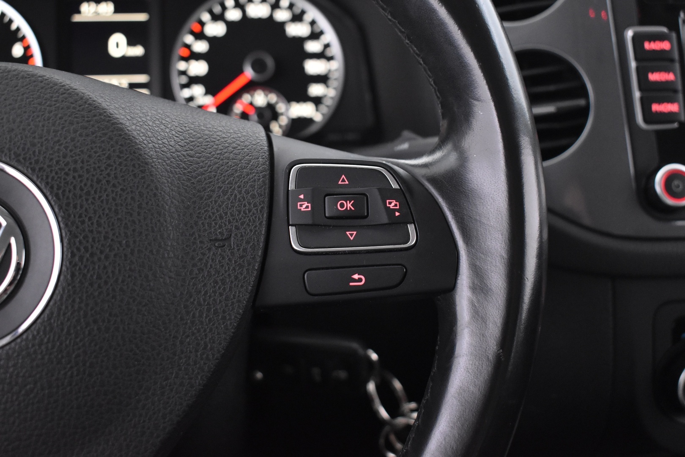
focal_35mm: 44
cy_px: 228
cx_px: 342
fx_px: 828
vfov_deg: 30.8
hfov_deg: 45.0
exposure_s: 1/20
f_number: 4.2
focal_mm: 29
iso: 3200
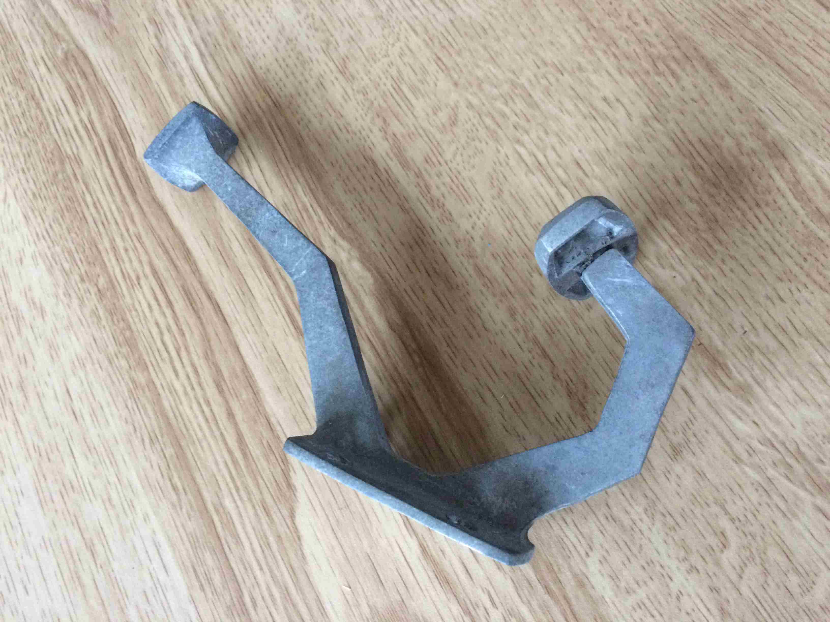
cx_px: 415
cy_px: 311
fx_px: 695
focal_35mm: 29
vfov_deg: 48.2
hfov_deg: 61.7
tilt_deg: -71.3
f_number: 2.2
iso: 400
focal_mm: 4.15
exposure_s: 1/17
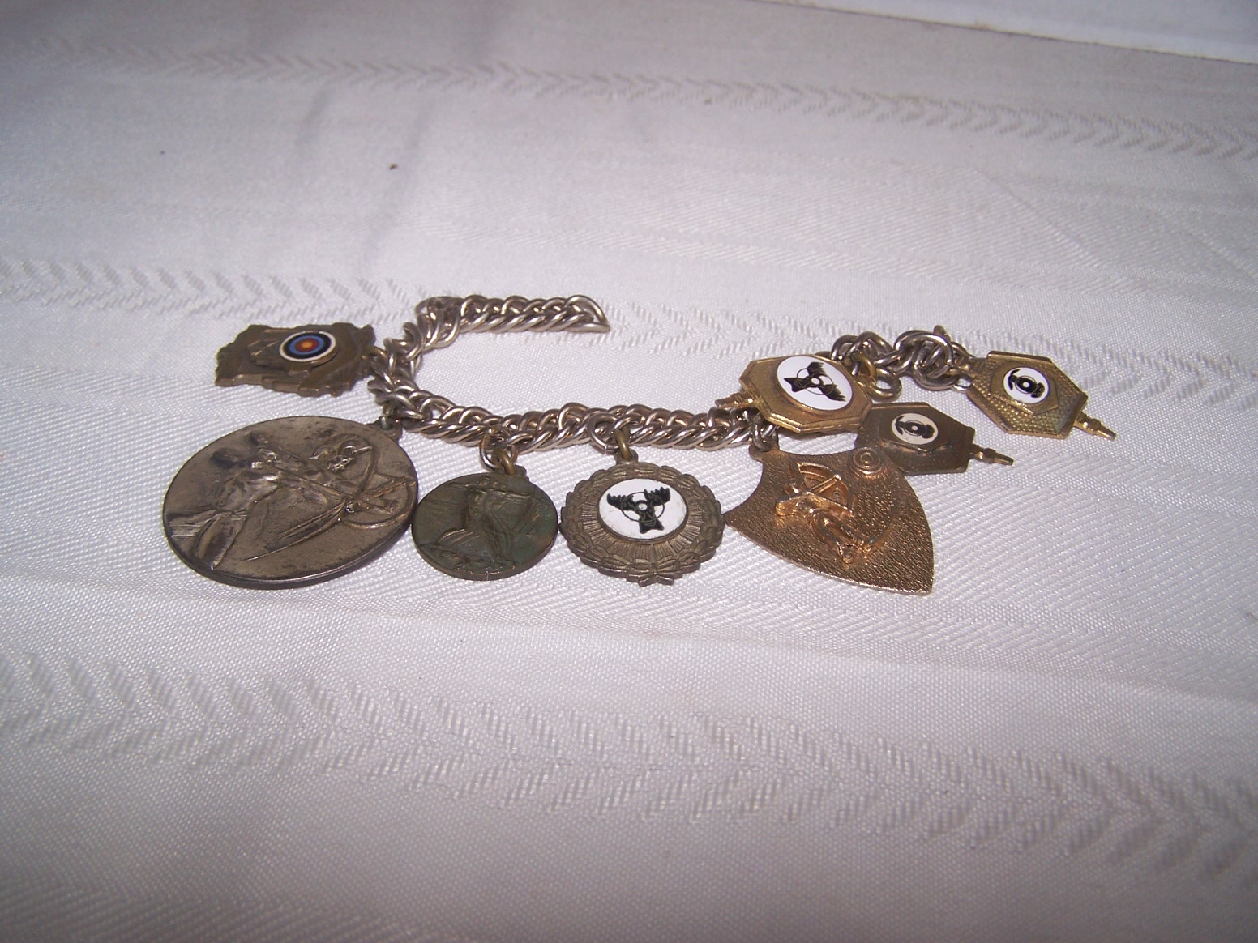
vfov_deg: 37.7
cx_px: 629
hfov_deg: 49.0
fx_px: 1381
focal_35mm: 38
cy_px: 472
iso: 80
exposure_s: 1/60
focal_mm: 6.3
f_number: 2.8
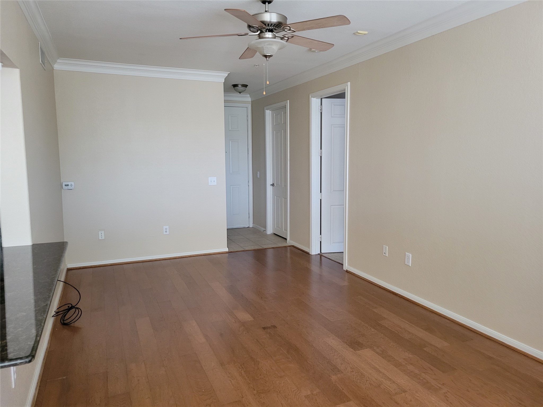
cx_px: 272
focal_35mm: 26
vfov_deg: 53.1
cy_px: 204
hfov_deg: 67.3
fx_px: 408
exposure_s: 1/40
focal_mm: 5.4
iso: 500
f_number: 1.8
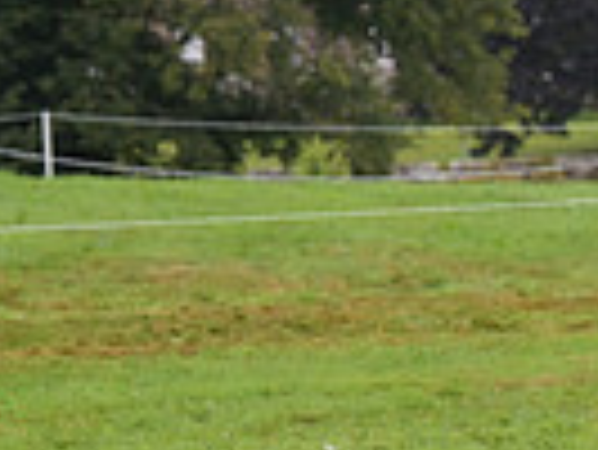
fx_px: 6156
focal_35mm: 356
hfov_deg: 5.5
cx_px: 1151
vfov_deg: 4.2
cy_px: 2
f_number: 4
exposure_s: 1/1250
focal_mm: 85
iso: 640
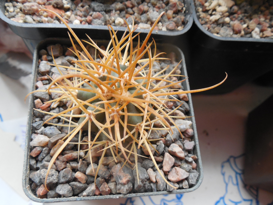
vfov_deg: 45.4
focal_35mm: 31
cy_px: 102
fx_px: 244
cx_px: 136
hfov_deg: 58.4
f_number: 3.6
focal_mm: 5.6
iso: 400
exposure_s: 1/30
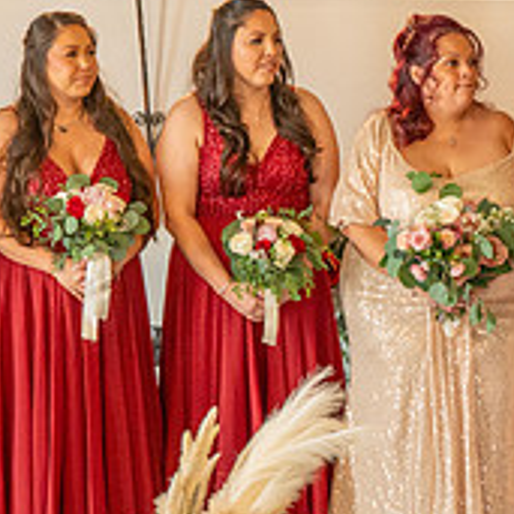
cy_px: 413
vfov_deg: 5.0
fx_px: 5829
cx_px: 851
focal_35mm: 347
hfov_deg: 5.0
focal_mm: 120
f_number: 2.8
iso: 1600
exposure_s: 1/125
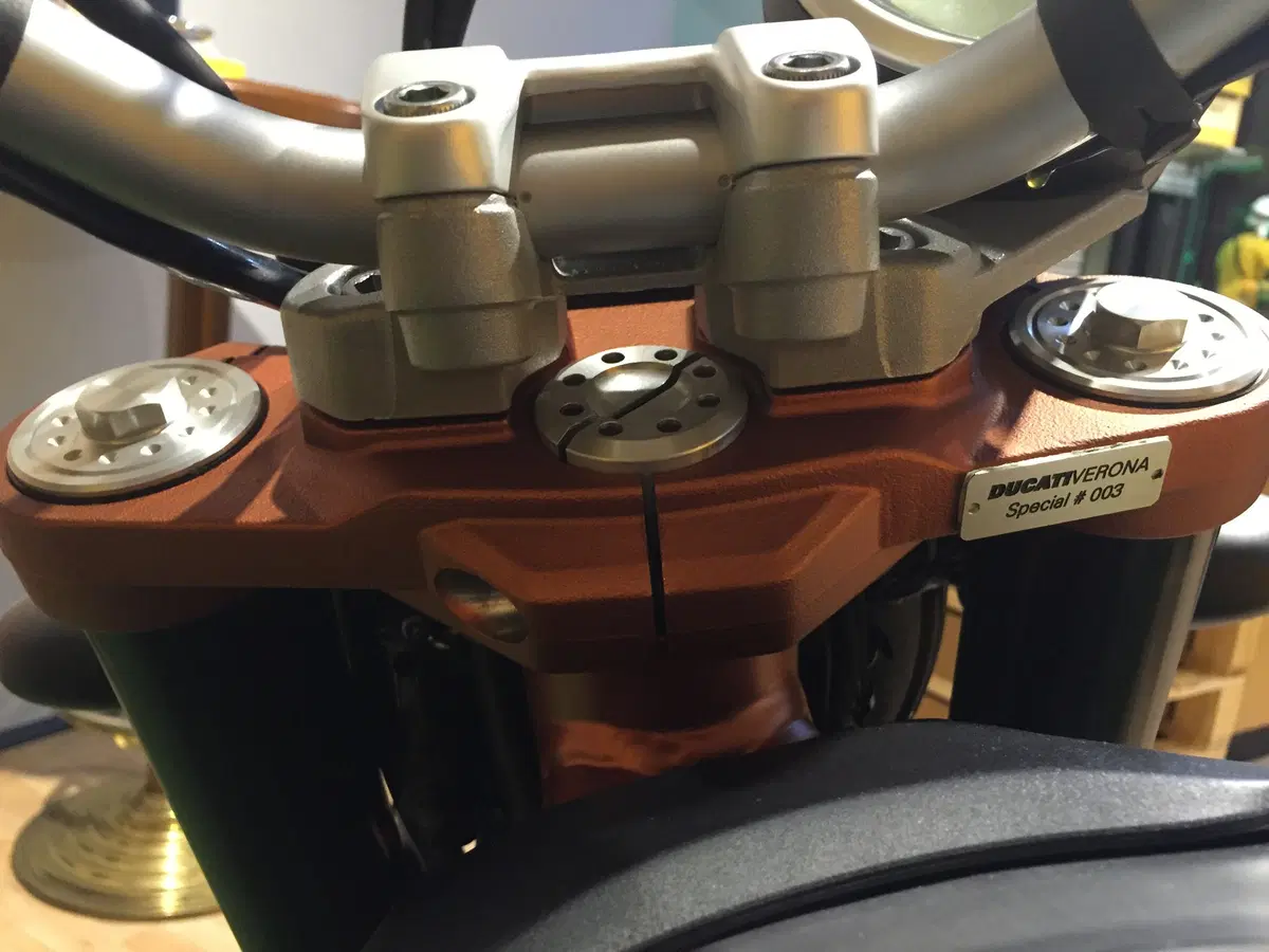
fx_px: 1063
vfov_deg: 48.2
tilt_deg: -10.2
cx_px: 634
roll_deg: -7.9
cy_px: 476
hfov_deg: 61.7
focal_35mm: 29
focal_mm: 4.15
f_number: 2.2
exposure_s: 1/17
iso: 320
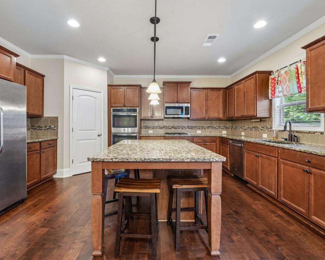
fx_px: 154
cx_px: 154
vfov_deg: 80.4
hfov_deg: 93.0
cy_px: 130
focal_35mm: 16
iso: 400
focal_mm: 14
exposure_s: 1/2
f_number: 8
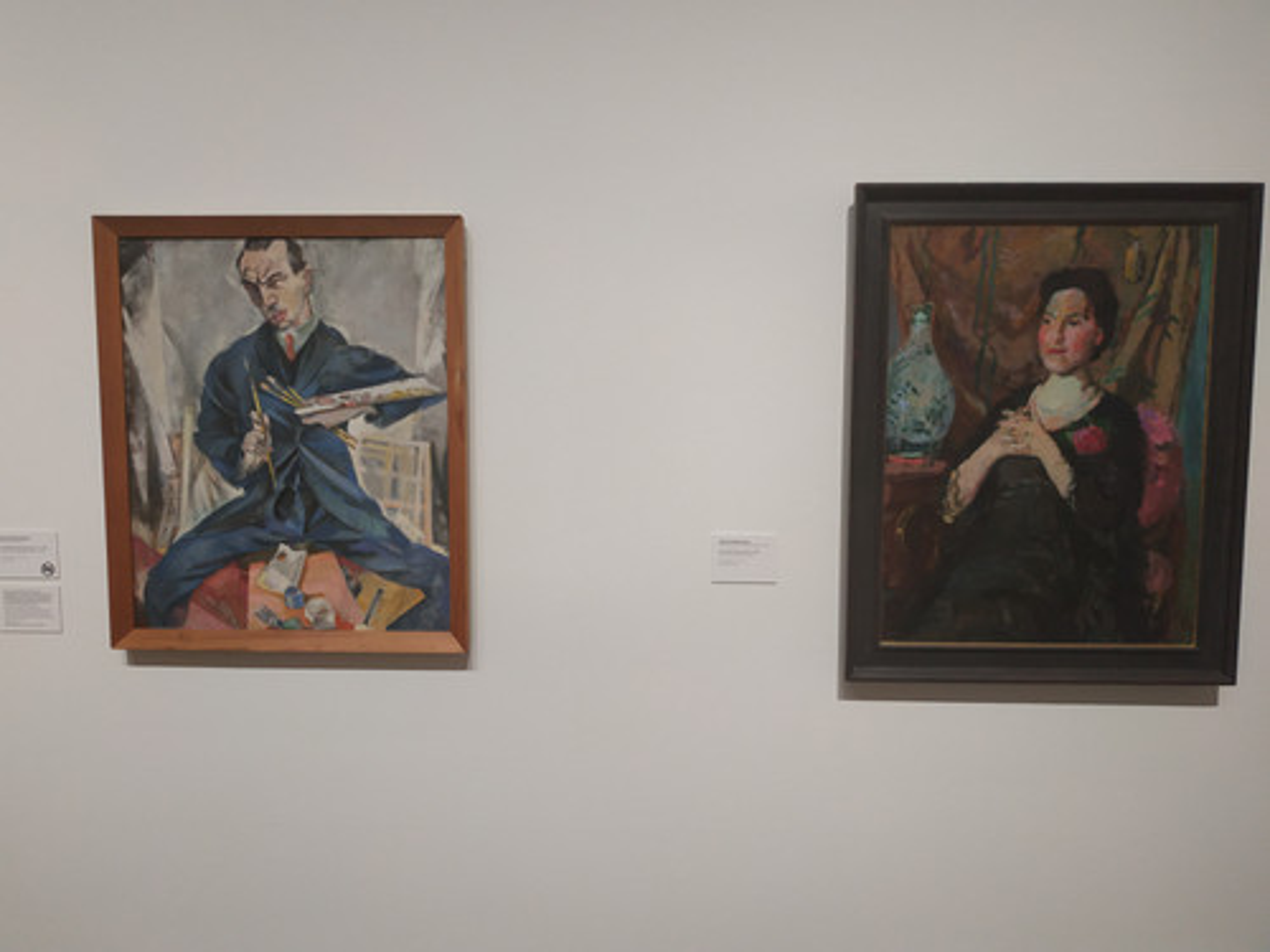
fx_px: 881
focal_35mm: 24
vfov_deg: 56.8
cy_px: 476
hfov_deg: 71.6
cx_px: 635
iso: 200
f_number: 1.9
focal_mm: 3.94
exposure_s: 1/33
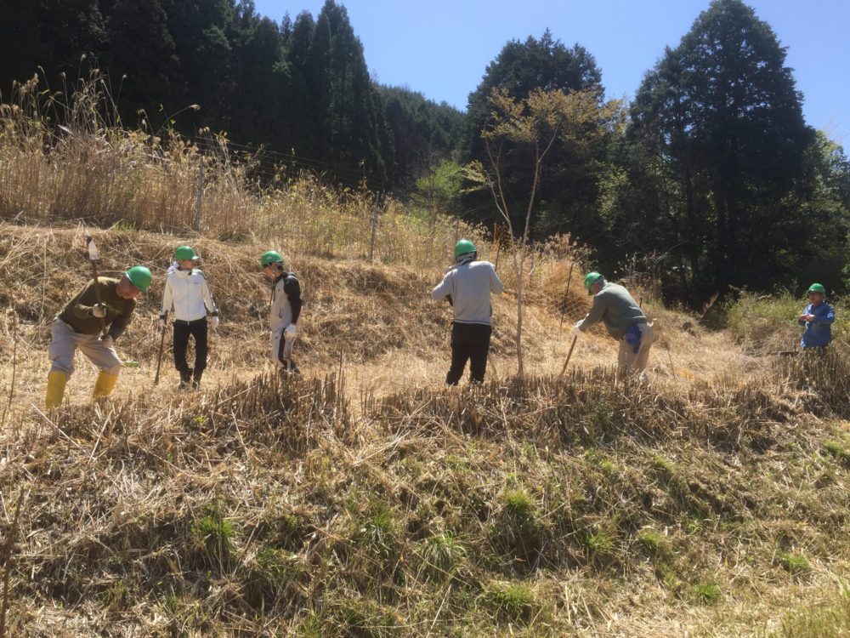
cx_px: 425
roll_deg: -1.6
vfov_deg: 48.2
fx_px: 712
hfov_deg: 61.7
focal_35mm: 29
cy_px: 319
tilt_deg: +1.9
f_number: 2.2
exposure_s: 1/1014
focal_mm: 4.15
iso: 32
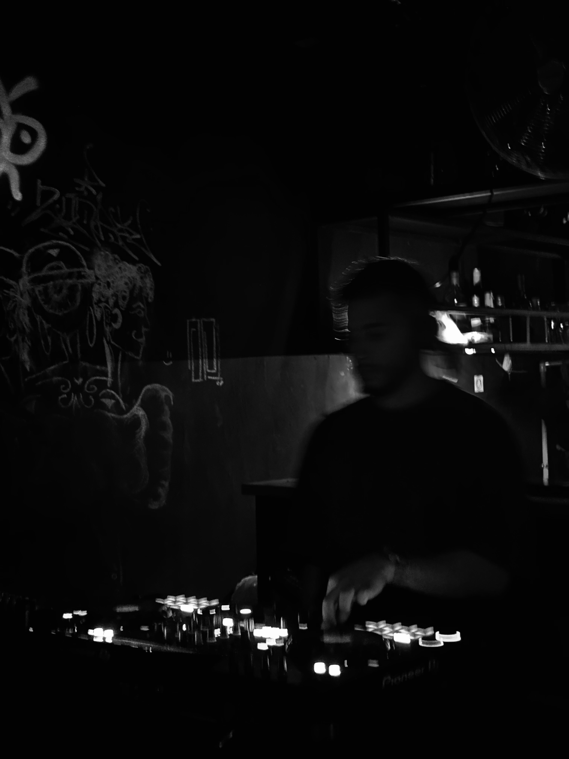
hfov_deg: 30.3
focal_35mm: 48
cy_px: 380
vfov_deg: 39.7
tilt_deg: +1.7
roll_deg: +0.8
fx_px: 1052
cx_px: 284
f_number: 1.78
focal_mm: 6.86
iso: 1250
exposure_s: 1/5
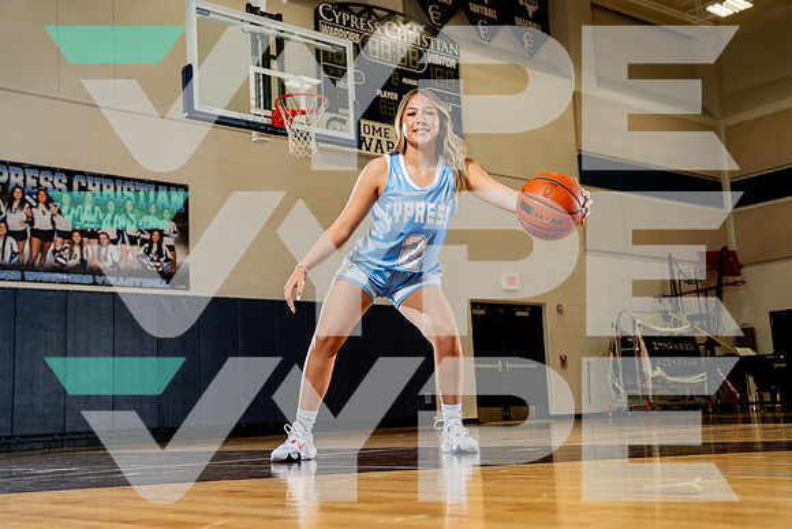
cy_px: 264
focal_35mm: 44
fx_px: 968
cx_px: 396
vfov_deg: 30.5
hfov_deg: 44.5
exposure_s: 1/250
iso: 400
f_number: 5.6
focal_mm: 44
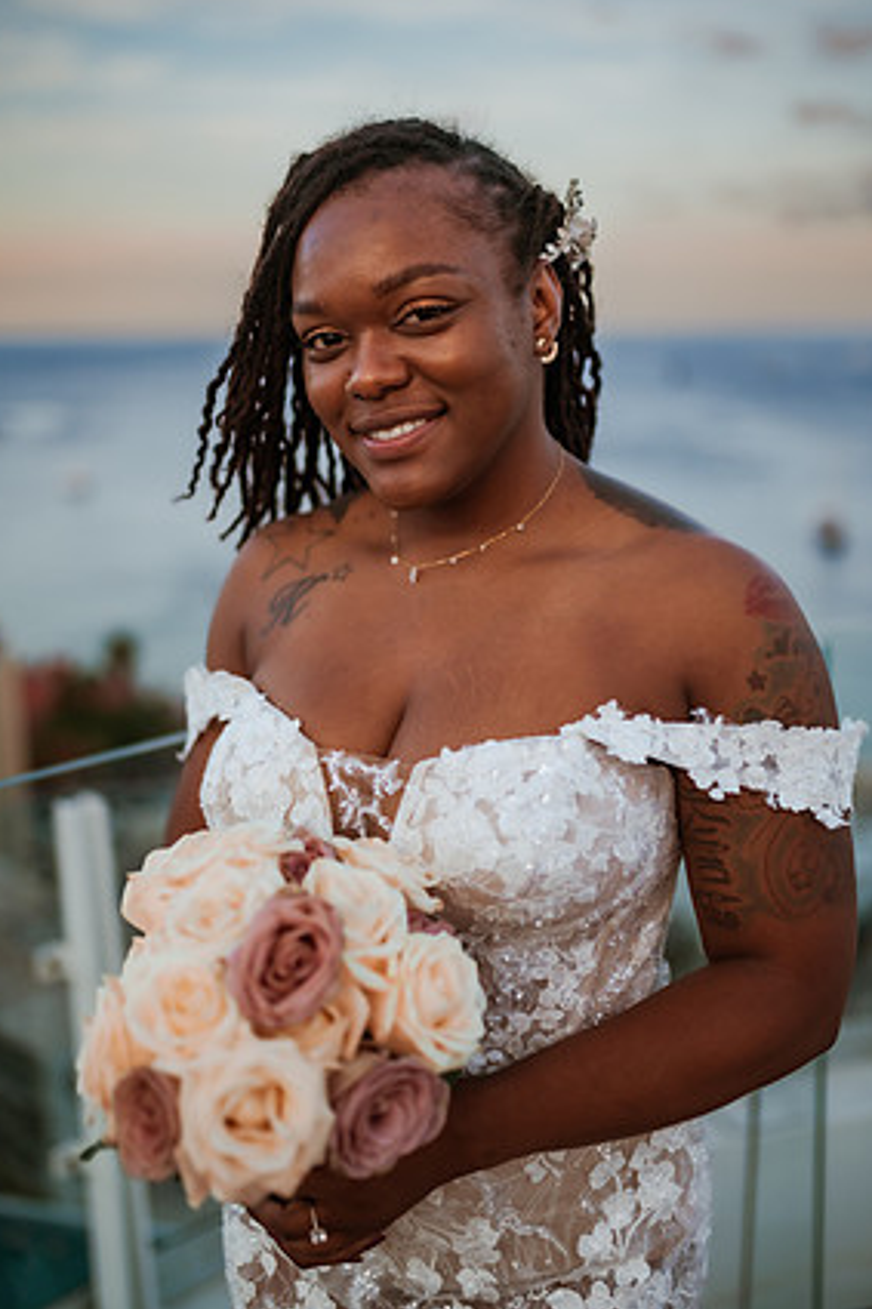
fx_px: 1345
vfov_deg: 51.9
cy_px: 625
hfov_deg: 35.9
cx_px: 439
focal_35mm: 37
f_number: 1.4
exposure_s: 1/1600
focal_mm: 35
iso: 160
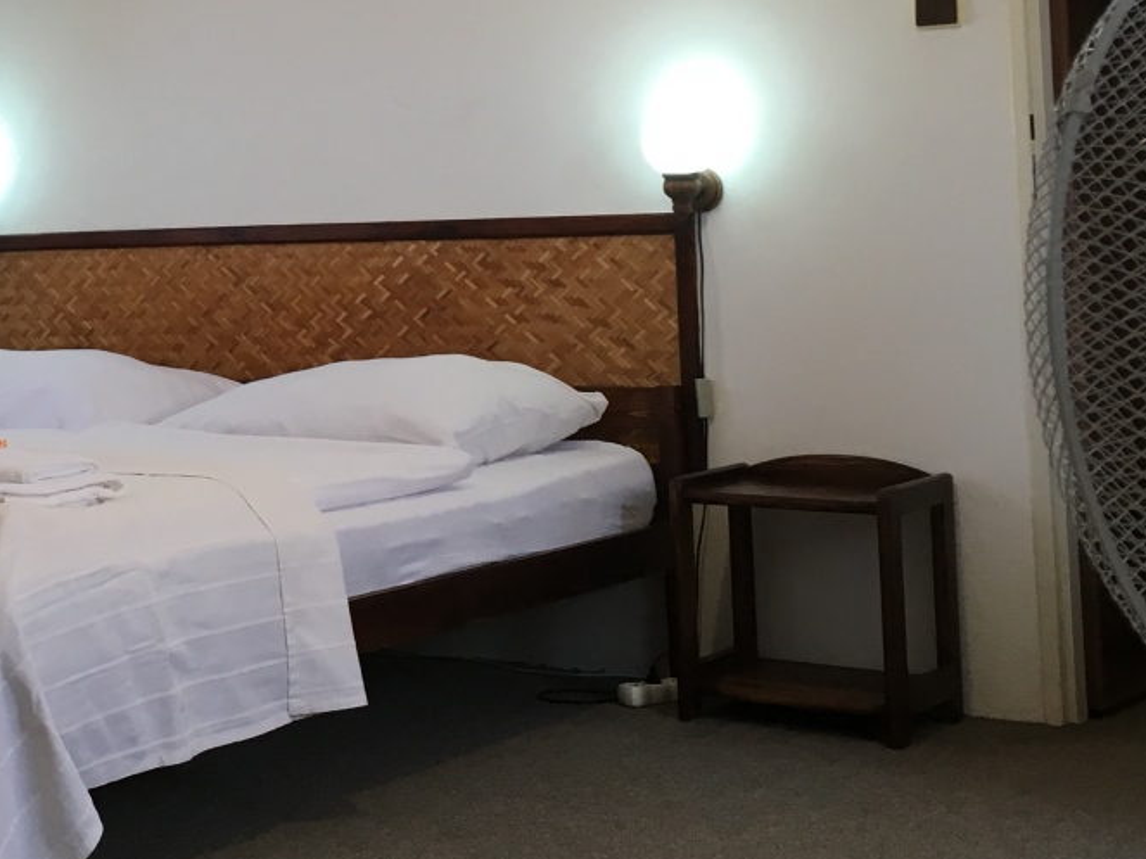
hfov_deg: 26.3
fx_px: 2317
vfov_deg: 20.8
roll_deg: +1.6
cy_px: 166
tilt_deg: +0.0
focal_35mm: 70
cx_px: -3
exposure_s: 1/33
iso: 32
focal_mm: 4.15
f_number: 2.2
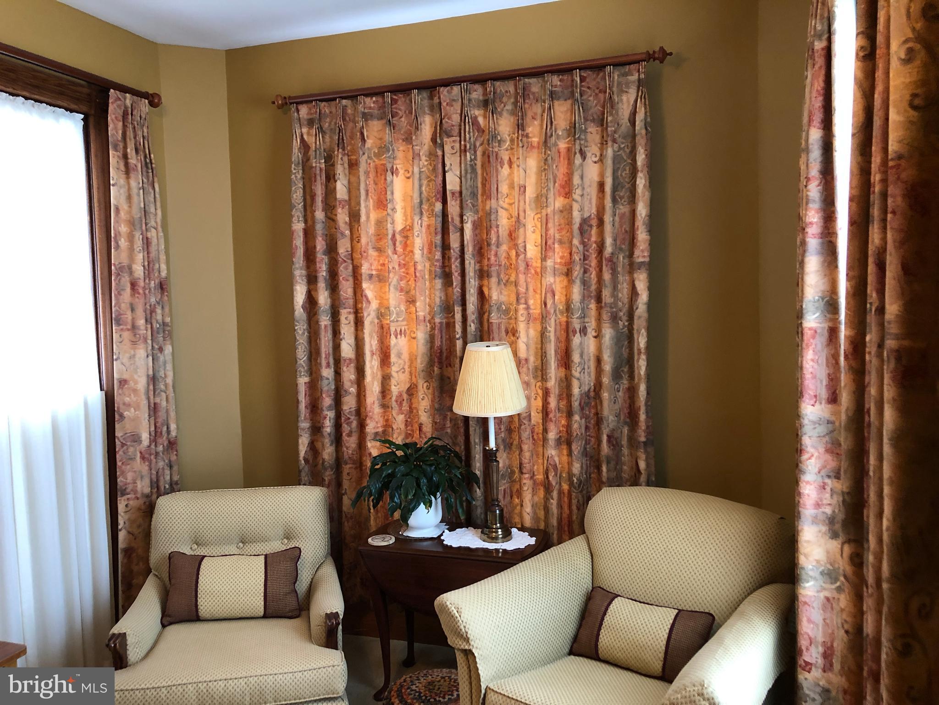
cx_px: 470
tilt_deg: -4.2
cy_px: 352
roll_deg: +0.0
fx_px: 760
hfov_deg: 63.4
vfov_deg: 49.7
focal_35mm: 28
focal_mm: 3.99
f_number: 1.8
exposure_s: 1/15
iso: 50
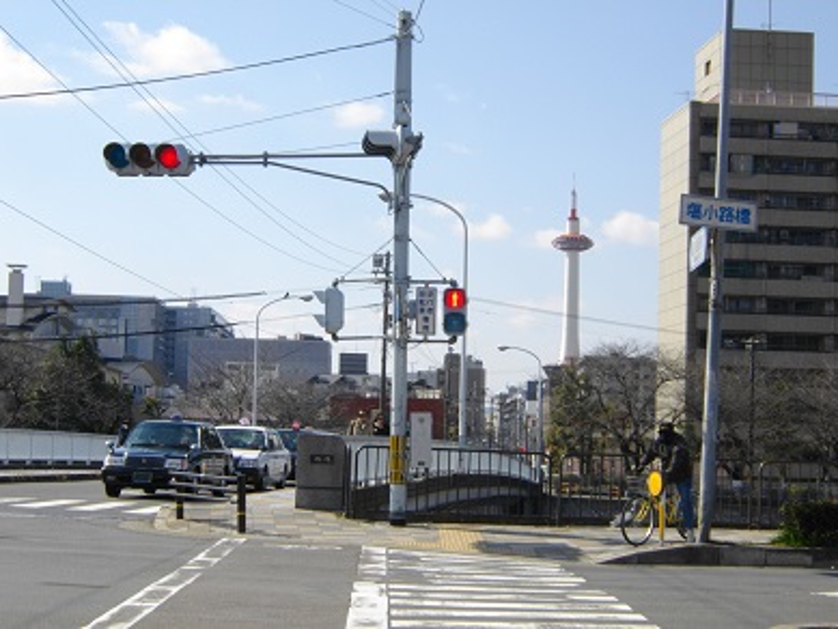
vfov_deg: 19.1
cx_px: 419
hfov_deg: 25.3
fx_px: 1865
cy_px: 314
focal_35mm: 77
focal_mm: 13.7
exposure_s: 1/160
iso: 100
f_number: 8.9
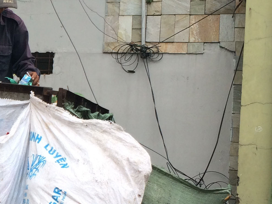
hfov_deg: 19.2
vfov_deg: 15.5
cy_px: 130
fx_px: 746
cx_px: -76
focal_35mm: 95
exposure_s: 1/373
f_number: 2.2
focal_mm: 4.15
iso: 32
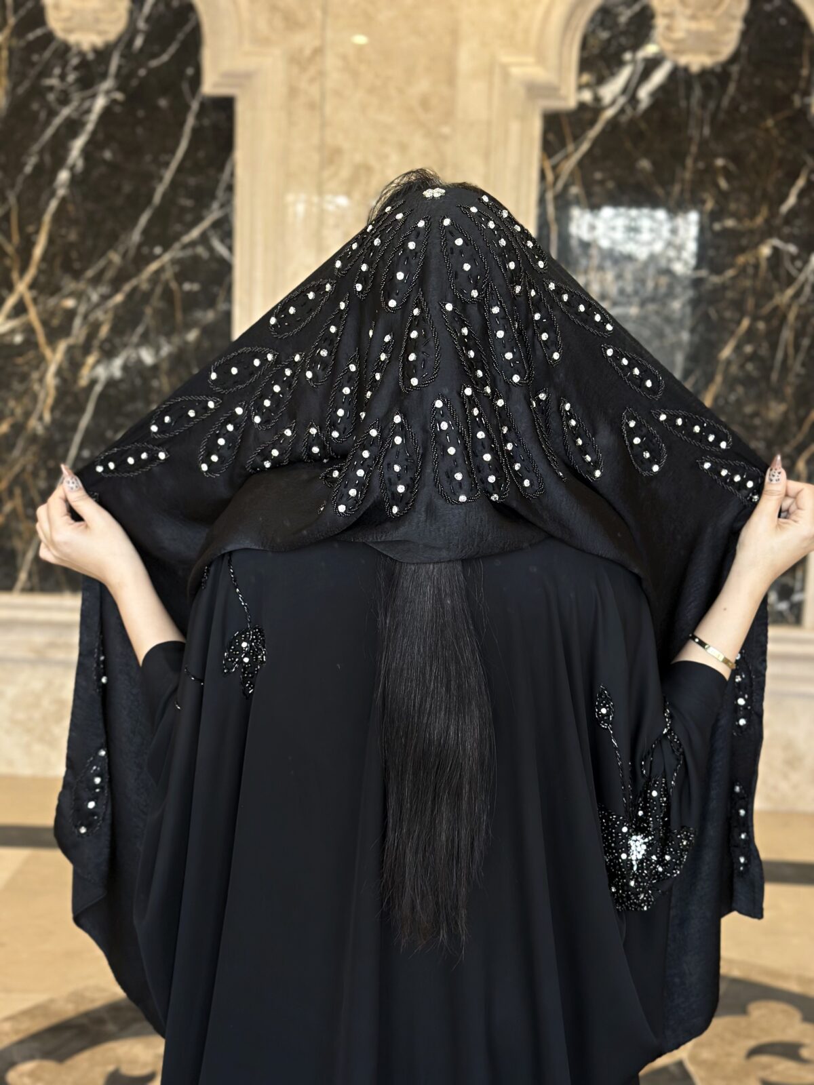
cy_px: 542
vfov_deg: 39.7
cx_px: 407
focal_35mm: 48
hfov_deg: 30.3
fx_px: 1505
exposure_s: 1/50
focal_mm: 6.86
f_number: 1.78
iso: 80
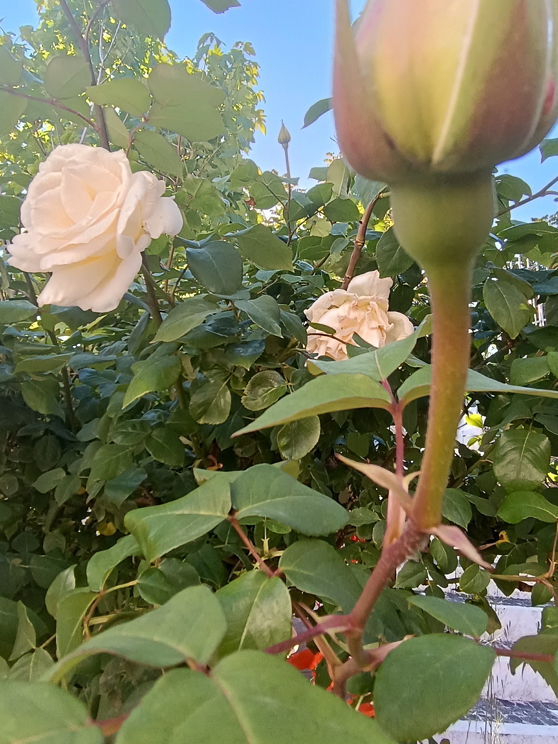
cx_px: 279
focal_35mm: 16
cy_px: 372
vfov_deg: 94.5
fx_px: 344
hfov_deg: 78.1
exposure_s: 1/117
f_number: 2.2
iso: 50
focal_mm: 1.66
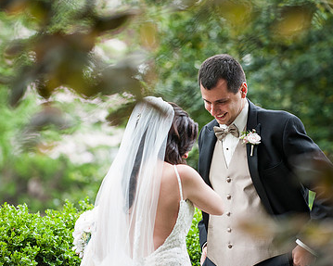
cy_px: 133
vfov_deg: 6.6
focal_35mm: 235
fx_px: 2315
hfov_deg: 8.2
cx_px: 201
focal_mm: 155
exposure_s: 1/1000
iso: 800
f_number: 2.8
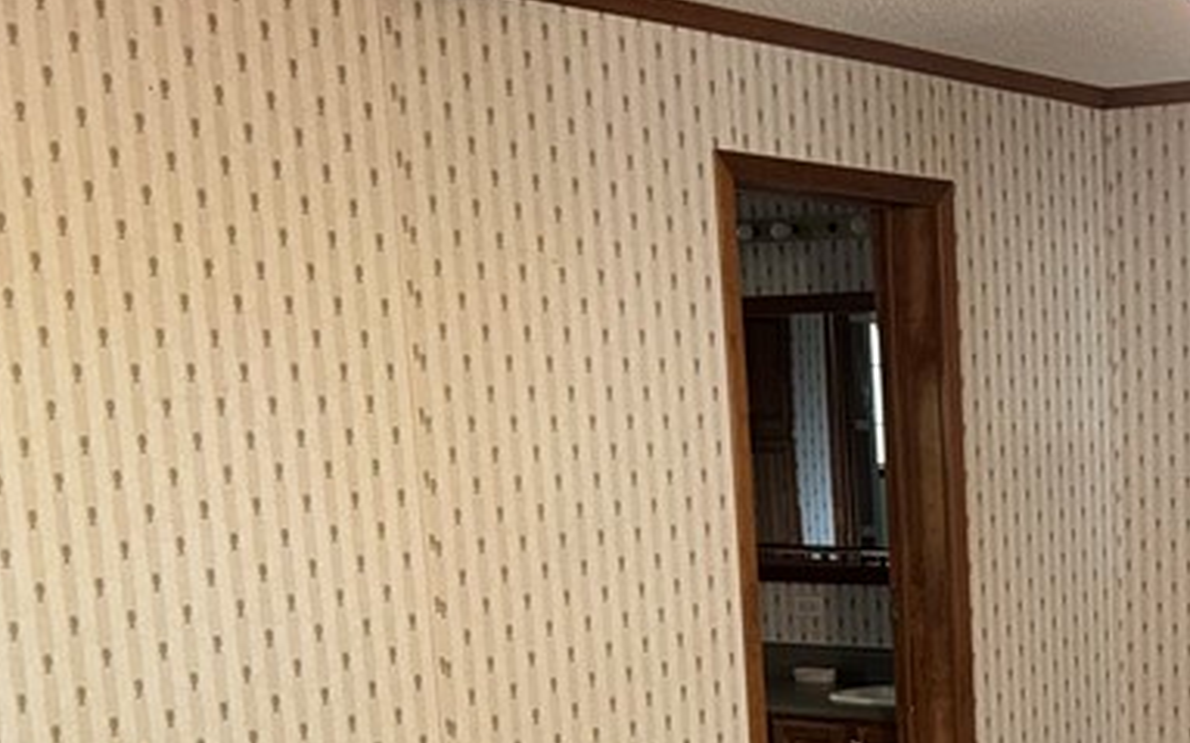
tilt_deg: -10.2
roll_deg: +0.7
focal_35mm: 68
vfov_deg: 18.5
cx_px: 1243
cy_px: 777
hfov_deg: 28.0
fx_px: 2204
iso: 100
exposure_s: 1/15
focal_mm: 6.76
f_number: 1.78
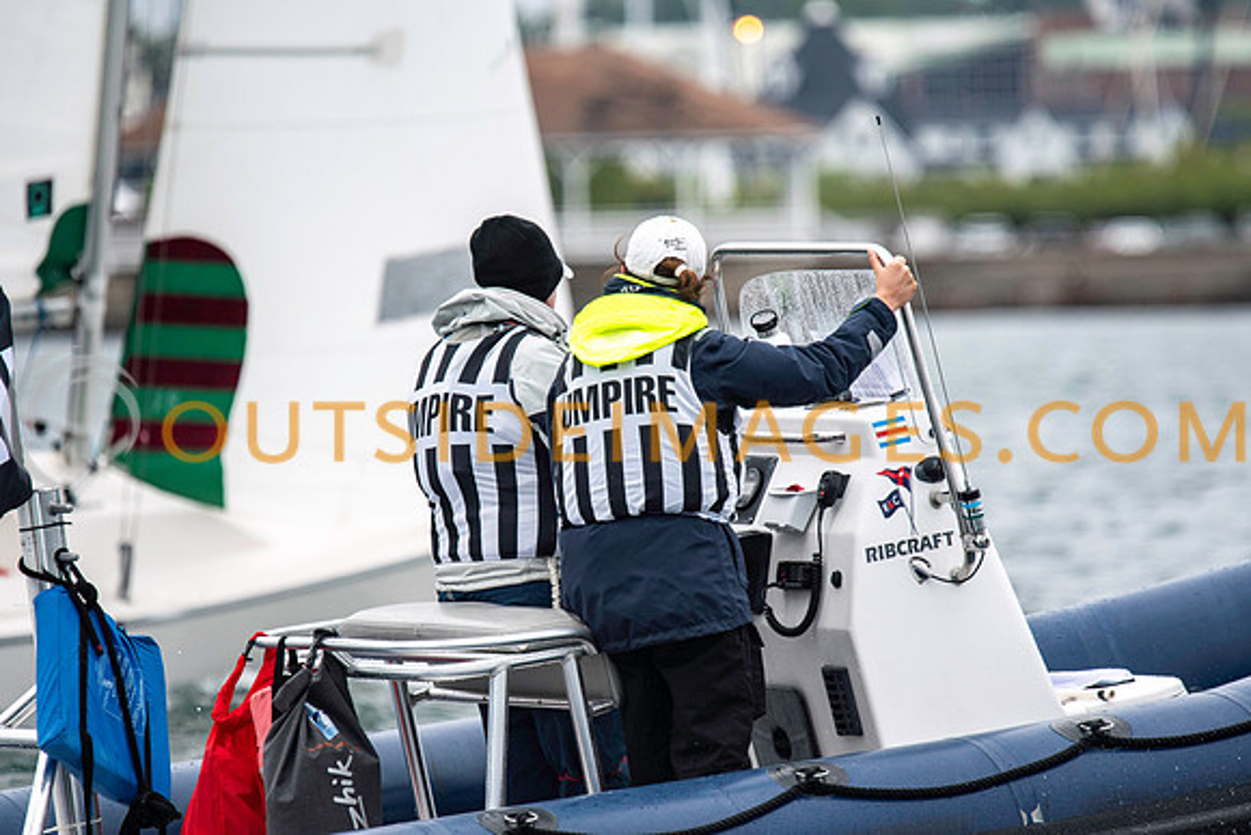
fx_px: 15640
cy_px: 418
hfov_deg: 4.6
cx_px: 626
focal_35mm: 450
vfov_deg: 3.1
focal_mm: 300
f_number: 4
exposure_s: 1/2000
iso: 250
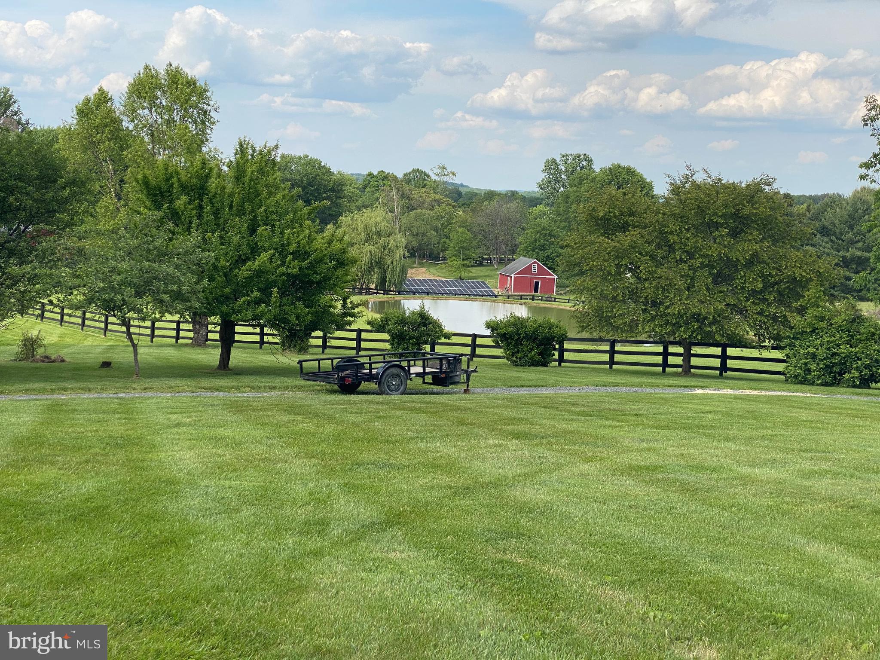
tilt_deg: -5.4
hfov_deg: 36.8
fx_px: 1322
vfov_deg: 28.0
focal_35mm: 52
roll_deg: -3.6
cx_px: 440
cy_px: 330
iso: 20
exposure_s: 1/1199
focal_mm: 6
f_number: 2
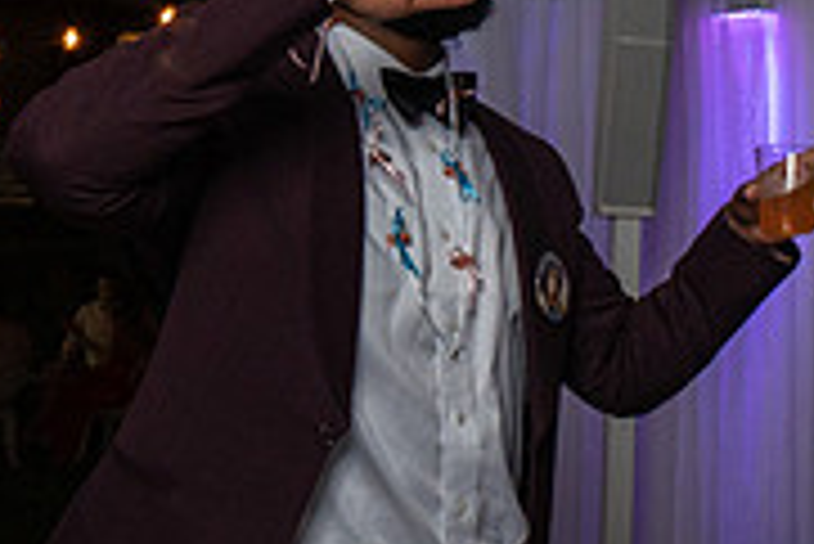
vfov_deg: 12.7
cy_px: 205
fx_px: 2444
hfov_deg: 17.1
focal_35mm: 108
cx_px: 1229
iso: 2000
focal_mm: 28
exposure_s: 1/200
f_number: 5.6
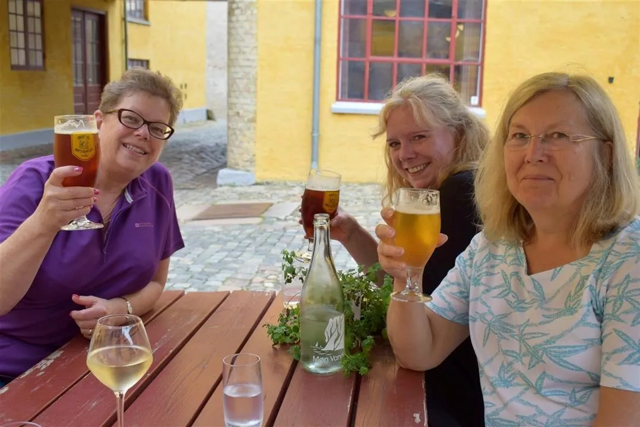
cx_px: 320
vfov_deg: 31.9
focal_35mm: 42
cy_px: 214
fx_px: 747
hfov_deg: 46.4
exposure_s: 1/160
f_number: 6.3
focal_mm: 28
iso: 400
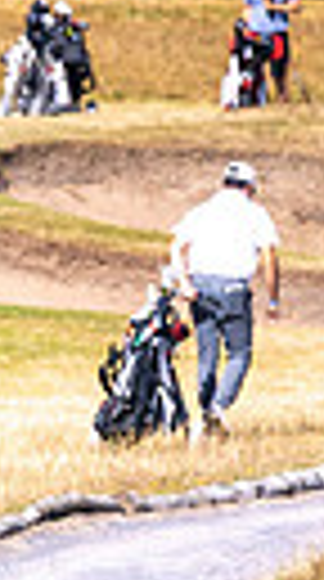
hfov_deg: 0.9
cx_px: -801
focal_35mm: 1415
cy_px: 407
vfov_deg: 1.5
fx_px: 21740
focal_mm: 300
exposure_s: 1/3200
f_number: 5
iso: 250
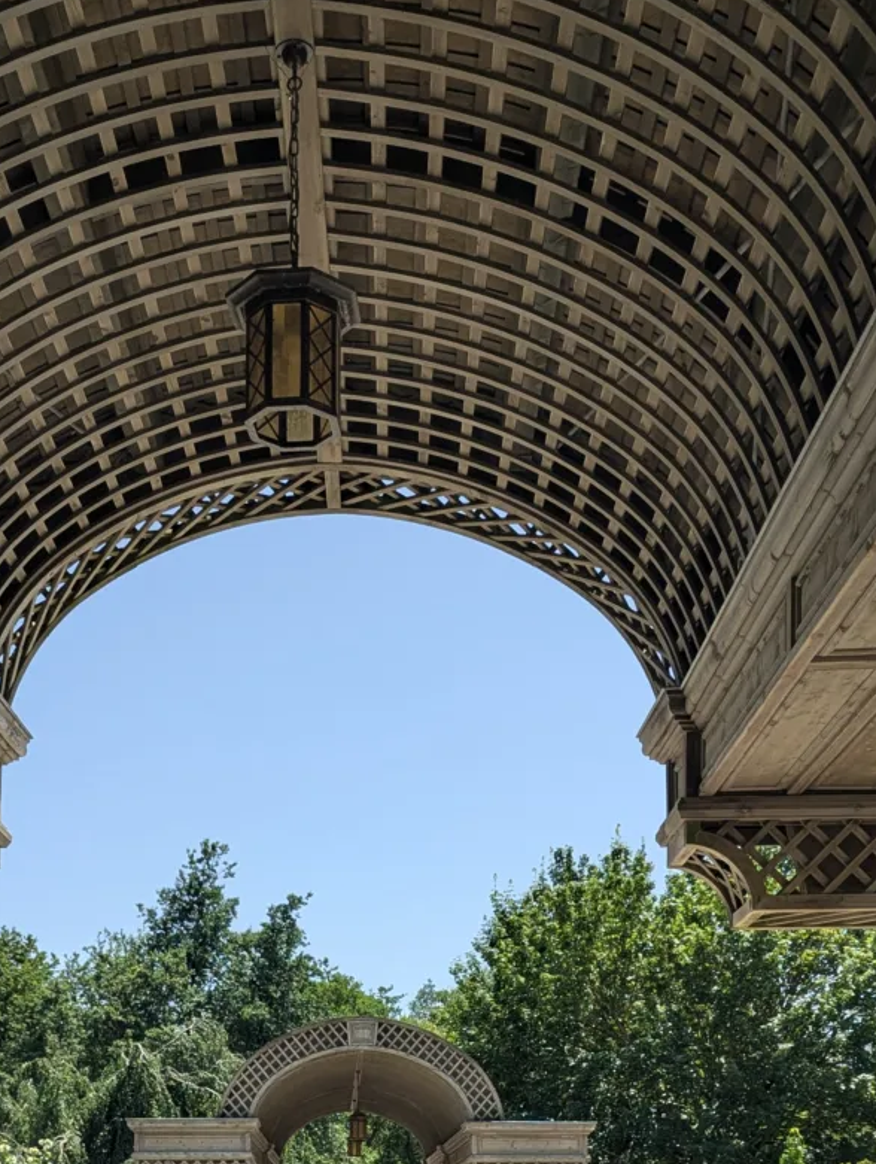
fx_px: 1649
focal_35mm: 49
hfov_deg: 29.7
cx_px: 371
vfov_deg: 35.3
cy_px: 1160
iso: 47
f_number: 1.85
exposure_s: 1/1715
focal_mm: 6.81
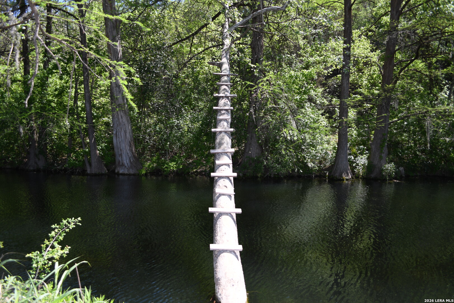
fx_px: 340
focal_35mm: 27
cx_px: 227
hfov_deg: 67.4
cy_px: 152
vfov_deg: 47.9
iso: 72
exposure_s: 1/250
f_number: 3.5
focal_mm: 18
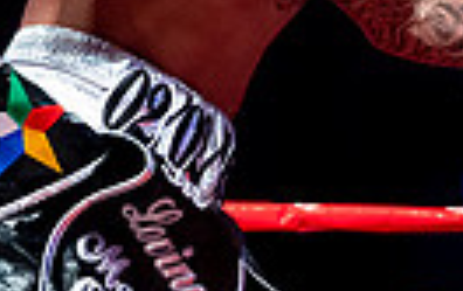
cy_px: -49
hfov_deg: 6.4
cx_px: 525
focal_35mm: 327
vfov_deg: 4.0
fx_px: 4133
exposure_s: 1/1000
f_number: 2.8
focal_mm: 61
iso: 4000
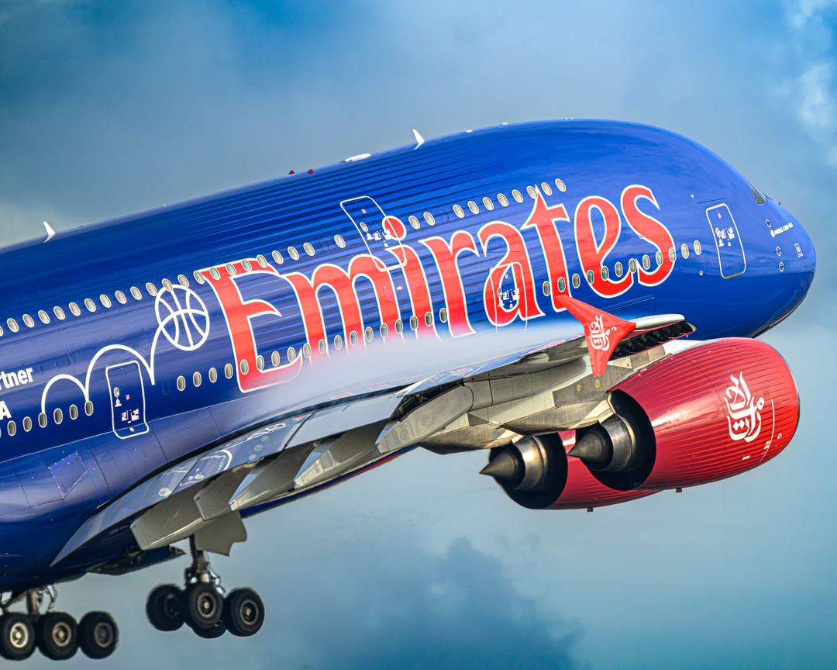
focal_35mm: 838
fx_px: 20755
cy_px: 255
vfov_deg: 1.8
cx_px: 623
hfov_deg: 2.3
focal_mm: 600
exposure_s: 1/1000
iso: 110
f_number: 6.3
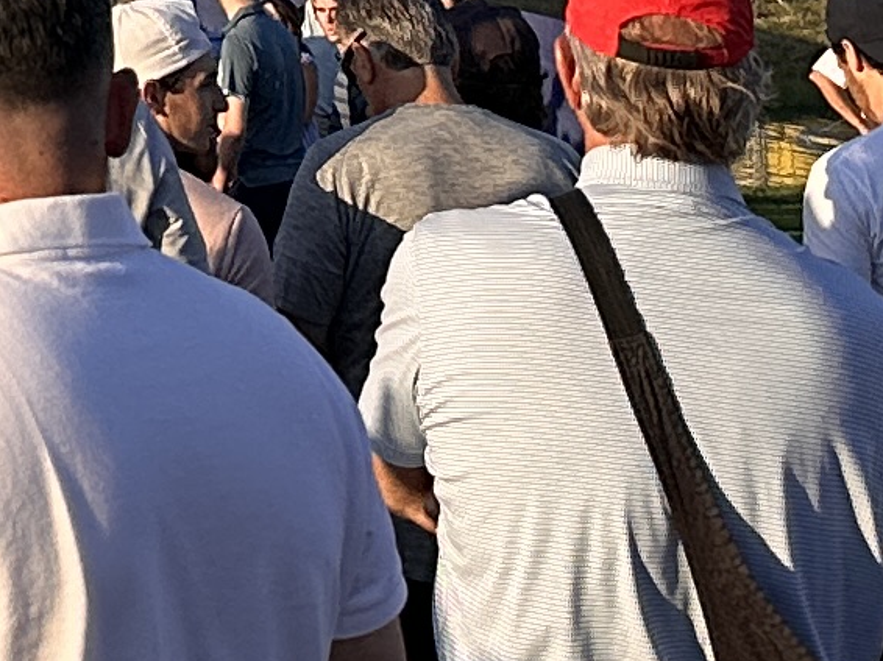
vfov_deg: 7.5
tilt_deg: +11.0
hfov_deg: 10.2
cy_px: -1403
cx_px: -1151
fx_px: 4360
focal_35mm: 171
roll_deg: -1.9
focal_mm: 6.86
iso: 80
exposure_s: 1/2660
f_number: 1.78
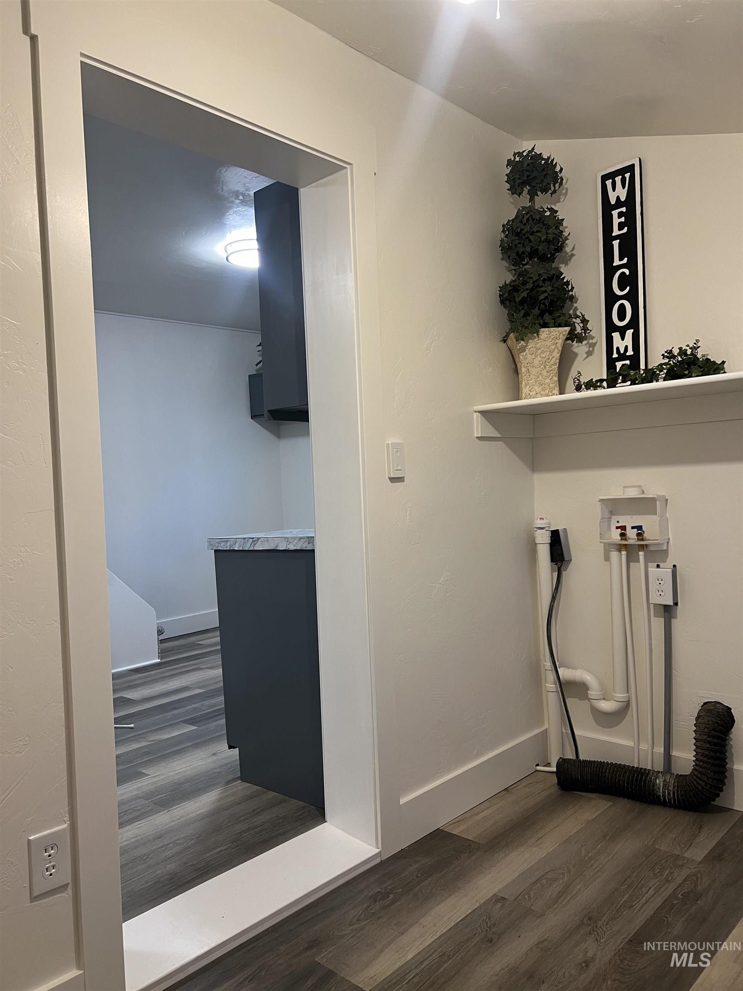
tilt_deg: -1.0
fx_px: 744
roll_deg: +3.3
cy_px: 496
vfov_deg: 67.3
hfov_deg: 53.1
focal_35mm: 26
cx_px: 372
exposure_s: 1/60
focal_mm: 5.7
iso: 125
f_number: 1.5
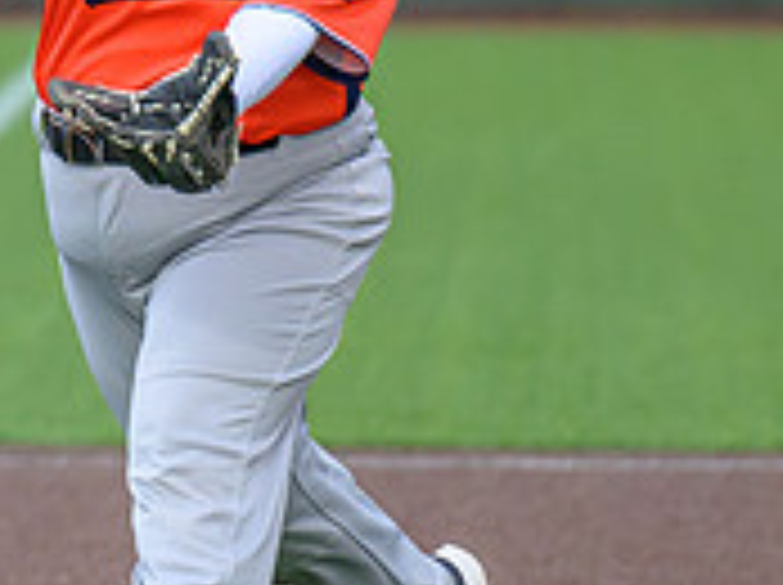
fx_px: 28394
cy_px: 468
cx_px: -308
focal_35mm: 1257
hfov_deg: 1.6
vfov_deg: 1.2
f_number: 2.8
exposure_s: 1/2000
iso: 500
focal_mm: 185
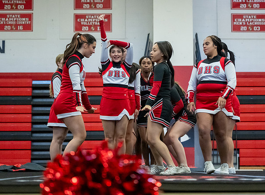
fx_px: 741
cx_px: 150
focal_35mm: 97
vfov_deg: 15.0
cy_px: 70
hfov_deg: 20.3
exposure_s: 1/800
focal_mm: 62
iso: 7200
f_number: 2.8
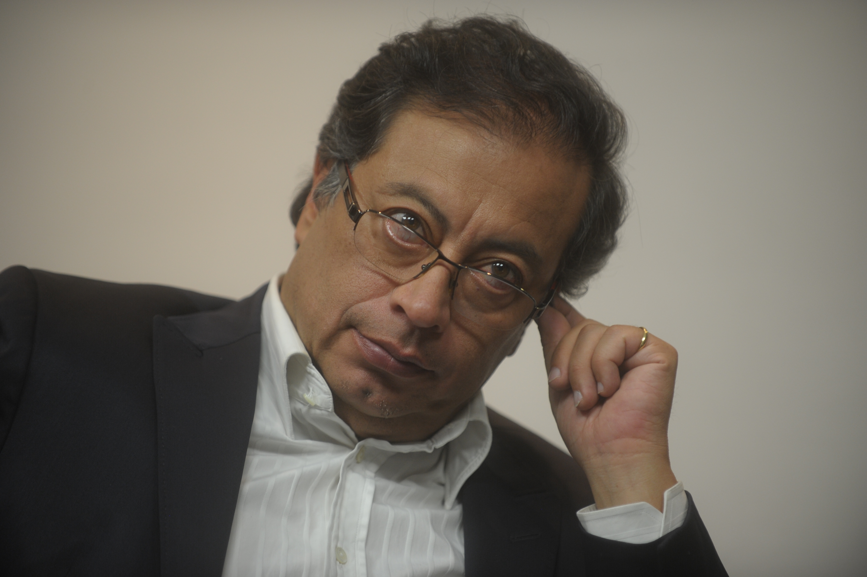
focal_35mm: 200
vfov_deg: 6.9
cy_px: 288
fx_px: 4814
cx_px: 434
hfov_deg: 10.3
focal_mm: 200
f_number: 2.8
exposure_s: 1/200
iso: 1000
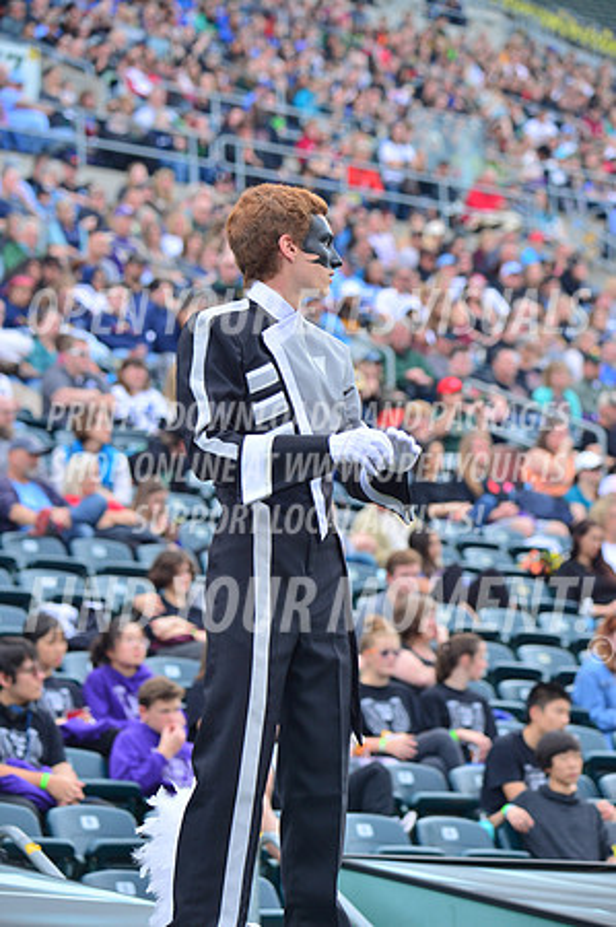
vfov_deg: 13.7
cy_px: 464
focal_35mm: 150
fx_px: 3859
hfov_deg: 9.1
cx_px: 308
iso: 200
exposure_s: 1/400
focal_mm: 150
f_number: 5.6
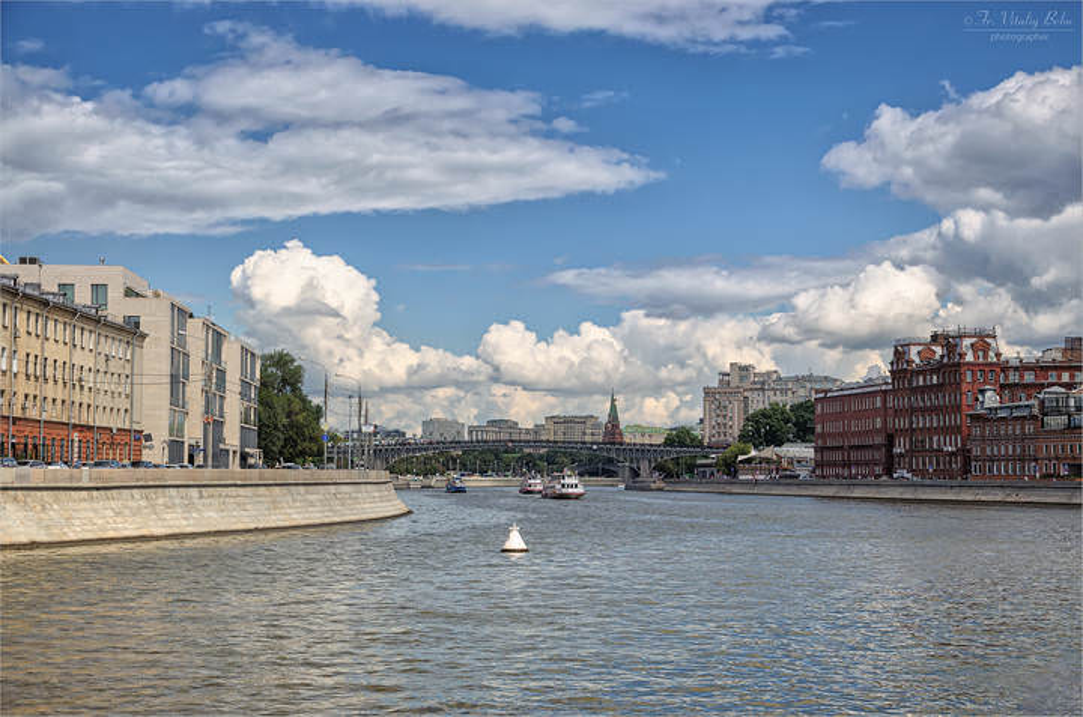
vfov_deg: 22.5
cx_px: 542
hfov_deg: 33.5
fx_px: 1801
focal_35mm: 60
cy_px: 358
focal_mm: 40
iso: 200
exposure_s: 1/640
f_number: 8
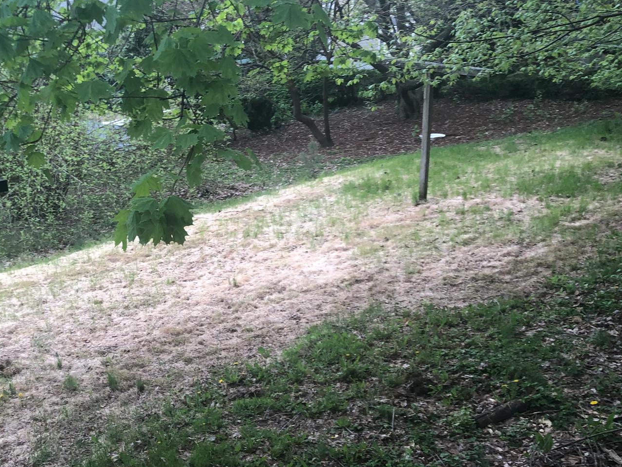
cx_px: 152
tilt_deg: -23.5
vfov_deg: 32.0
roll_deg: +4.2
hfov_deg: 40.8
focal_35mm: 45
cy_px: 302
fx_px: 809
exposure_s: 1/120
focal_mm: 4
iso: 40
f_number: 1.8
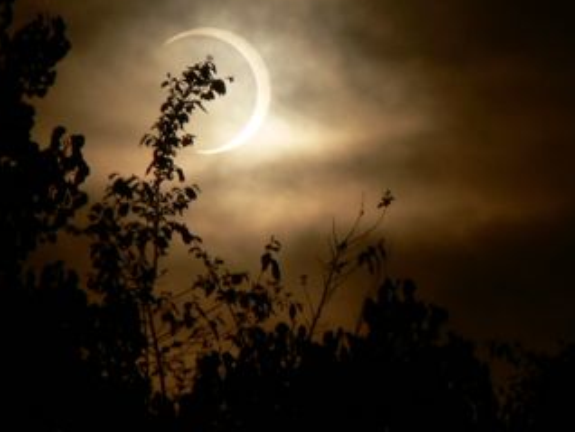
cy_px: 231
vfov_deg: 1.8
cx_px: 347
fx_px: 14030
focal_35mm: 844
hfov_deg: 2.3
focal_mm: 88.8
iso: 80
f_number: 11
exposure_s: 1/2000
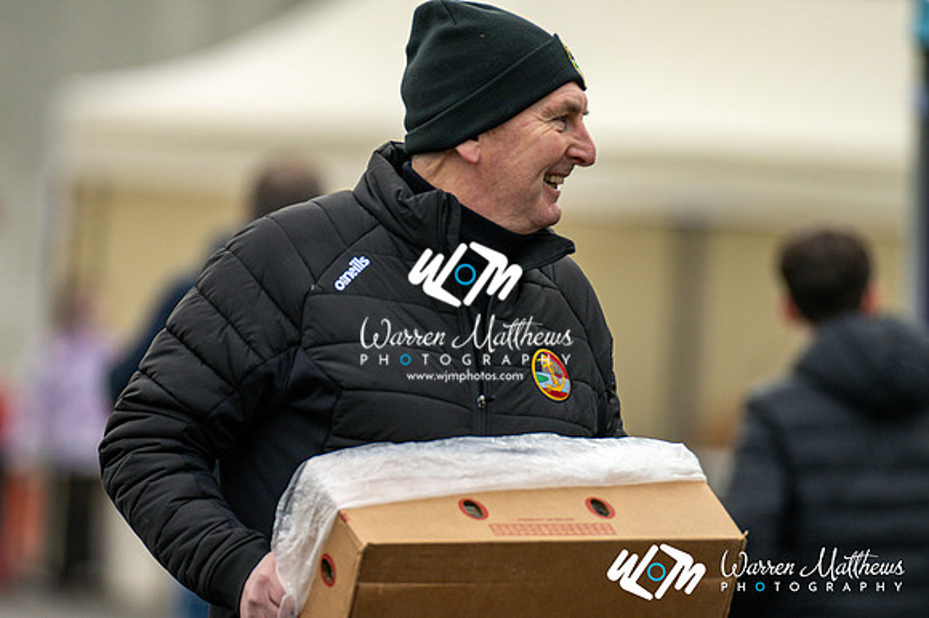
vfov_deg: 3.7
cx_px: 464
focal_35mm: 375
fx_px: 9671
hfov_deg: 5.5
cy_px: 309
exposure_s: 1/1600
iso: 400
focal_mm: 250
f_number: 2.8
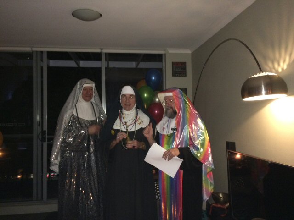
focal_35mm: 29
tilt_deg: +1.6
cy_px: 110
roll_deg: +0.5
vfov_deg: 48.2
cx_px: 147
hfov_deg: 61.7
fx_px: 246
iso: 400
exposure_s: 1/16
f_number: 2.2
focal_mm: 4.15
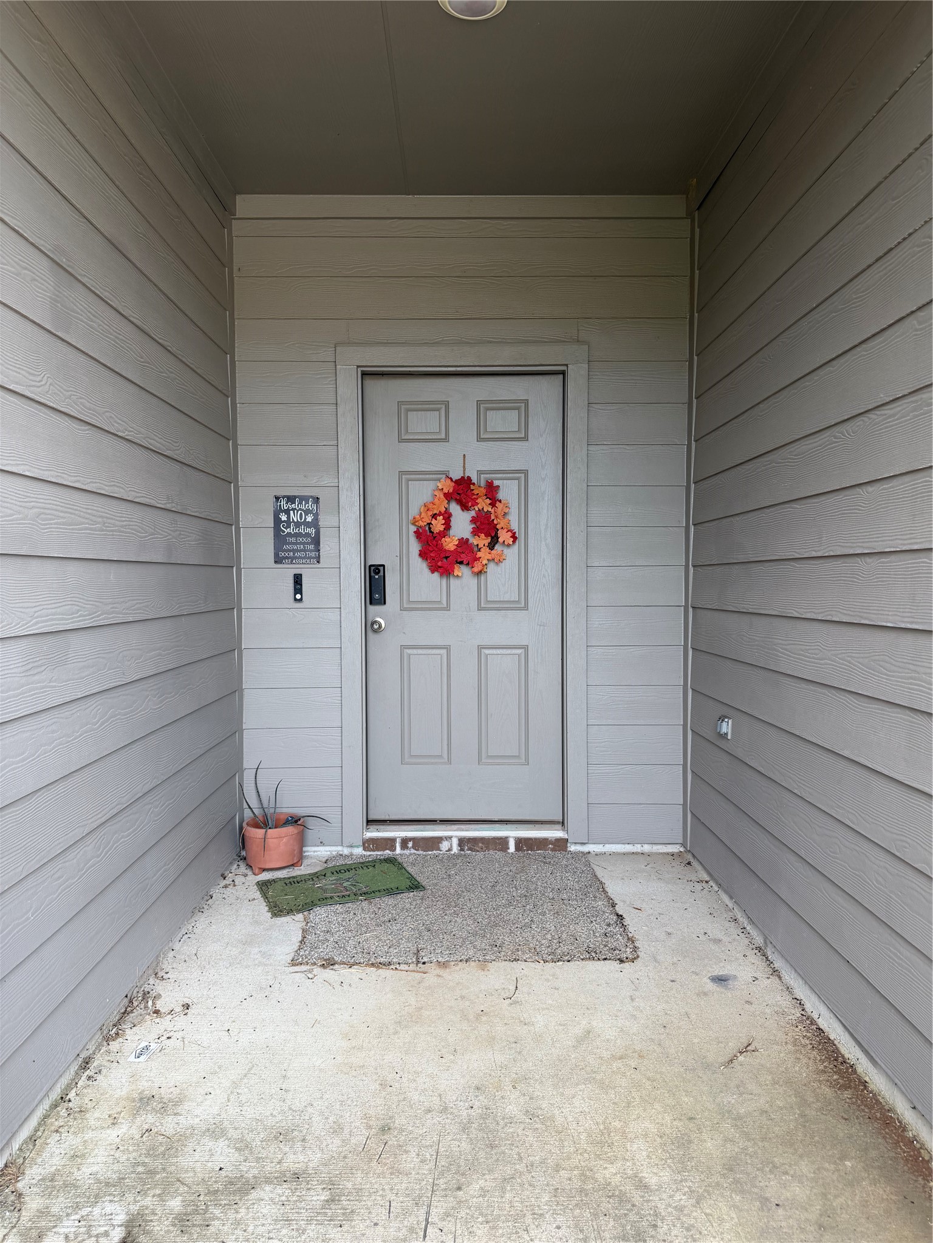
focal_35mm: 24
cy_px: 622
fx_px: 862
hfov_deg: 56.8
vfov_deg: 71.6
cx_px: 466
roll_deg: -0.2
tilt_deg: -0.2
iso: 80
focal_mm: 6.76
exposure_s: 1/327
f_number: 1.78
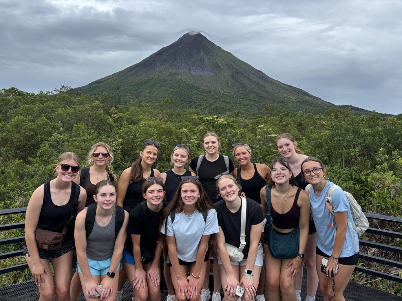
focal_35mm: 26
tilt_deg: +0.1
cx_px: 201
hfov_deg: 67.3
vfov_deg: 53.1
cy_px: 150
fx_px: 302
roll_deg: -1.1
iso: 50
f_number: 1.6
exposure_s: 1/851
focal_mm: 5.96
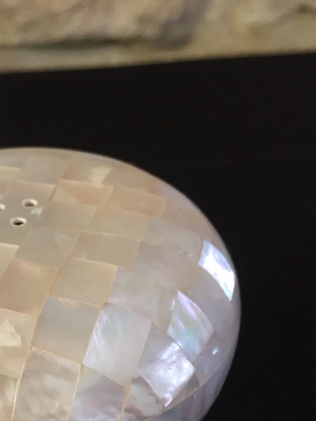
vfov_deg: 33.3
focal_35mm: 55
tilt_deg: -42.4
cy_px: 369
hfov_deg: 25.7
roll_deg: +0.5
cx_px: 29
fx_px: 669
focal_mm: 4.15
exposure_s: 1/33
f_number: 2.2
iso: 200
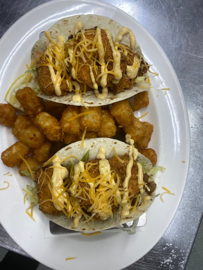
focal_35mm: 26
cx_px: 102
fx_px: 203
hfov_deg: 53.1
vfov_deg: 67.3
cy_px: 135
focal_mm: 4.25
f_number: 1.8
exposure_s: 1/120
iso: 40
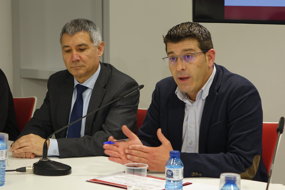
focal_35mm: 111
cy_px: 93
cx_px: 149
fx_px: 879
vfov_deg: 12.3
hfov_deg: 18.4
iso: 250
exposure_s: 1/125
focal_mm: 38.37
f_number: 2.8
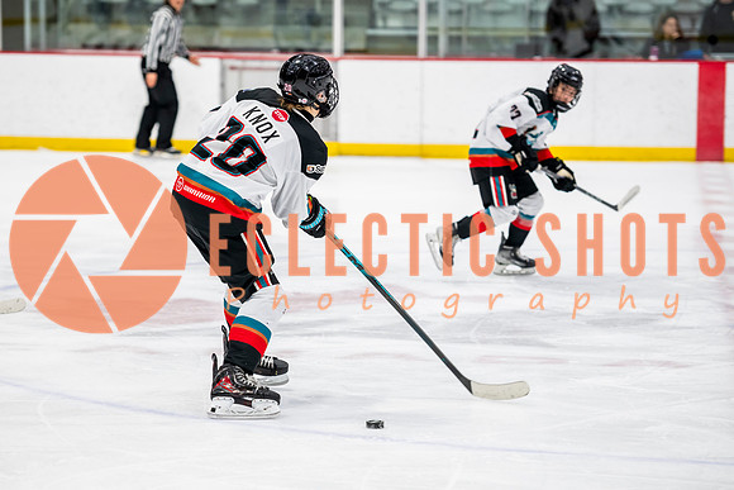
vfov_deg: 10.0
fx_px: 2801
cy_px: 274
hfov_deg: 14.9
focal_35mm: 137
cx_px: 324
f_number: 3.2
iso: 1600
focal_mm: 122
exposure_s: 1/800
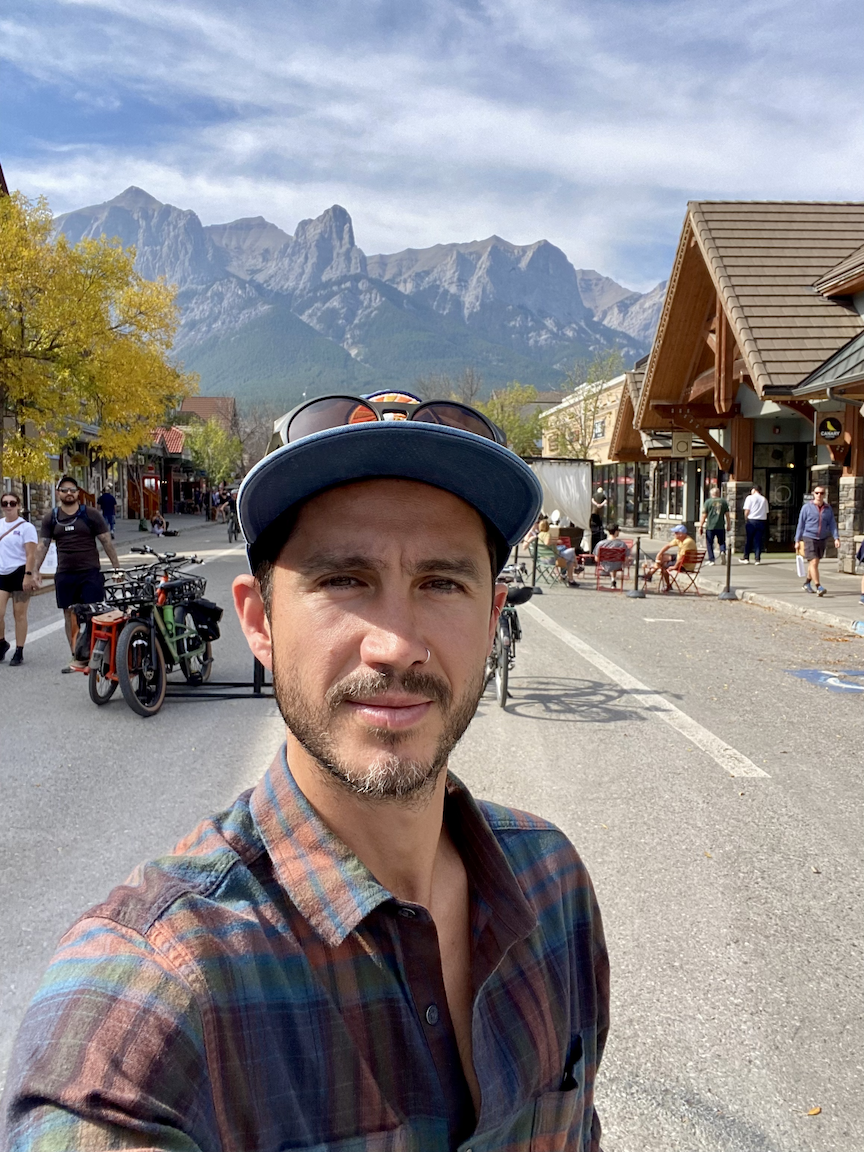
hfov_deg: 46.8
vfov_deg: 60.0
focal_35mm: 30
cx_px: 432
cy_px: 576
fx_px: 998
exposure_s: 1/368
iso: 25
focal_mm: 2.71
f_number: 2.2
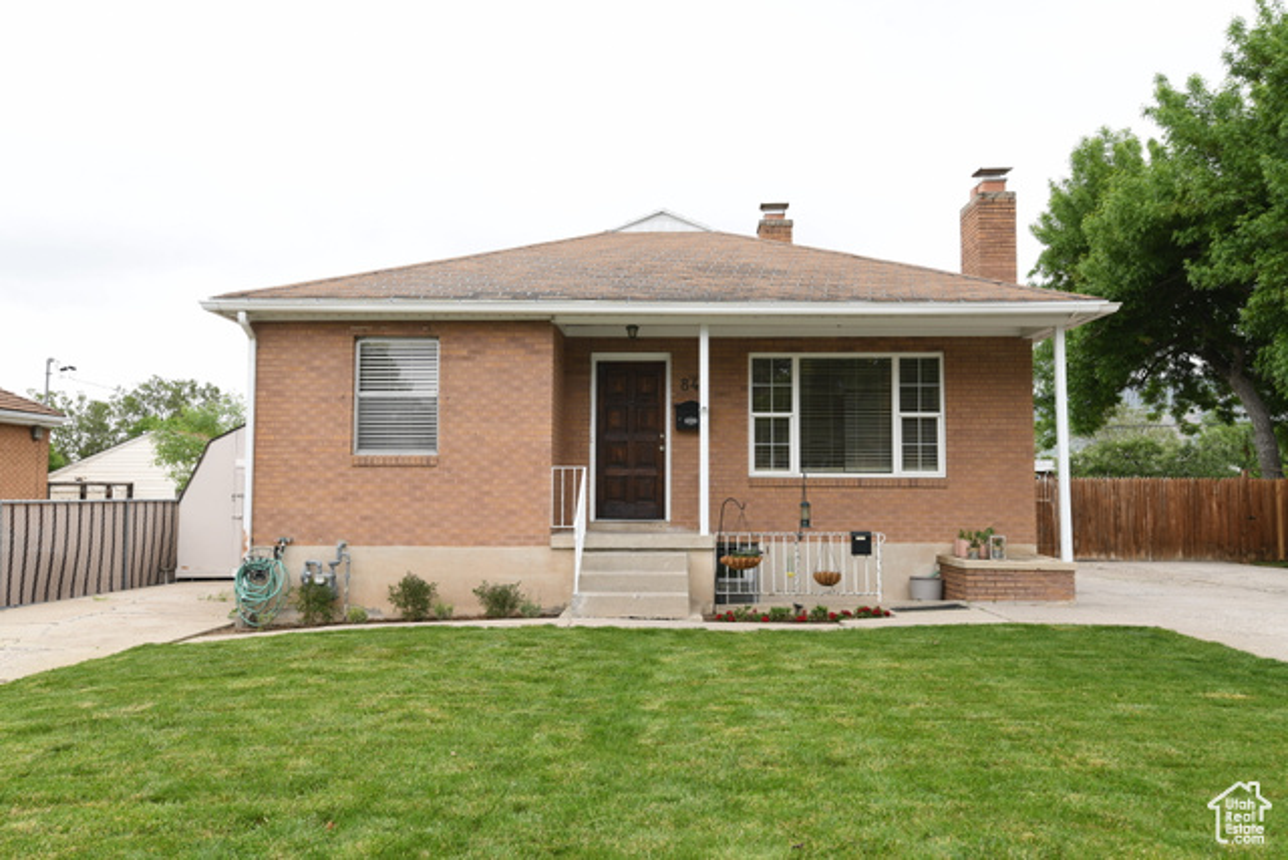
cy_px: 430
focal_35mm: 30
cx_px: 644
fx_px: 1074
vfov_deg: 43.6
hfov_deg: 61.9
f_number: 8
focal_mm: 30
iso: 200
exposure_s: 1/60
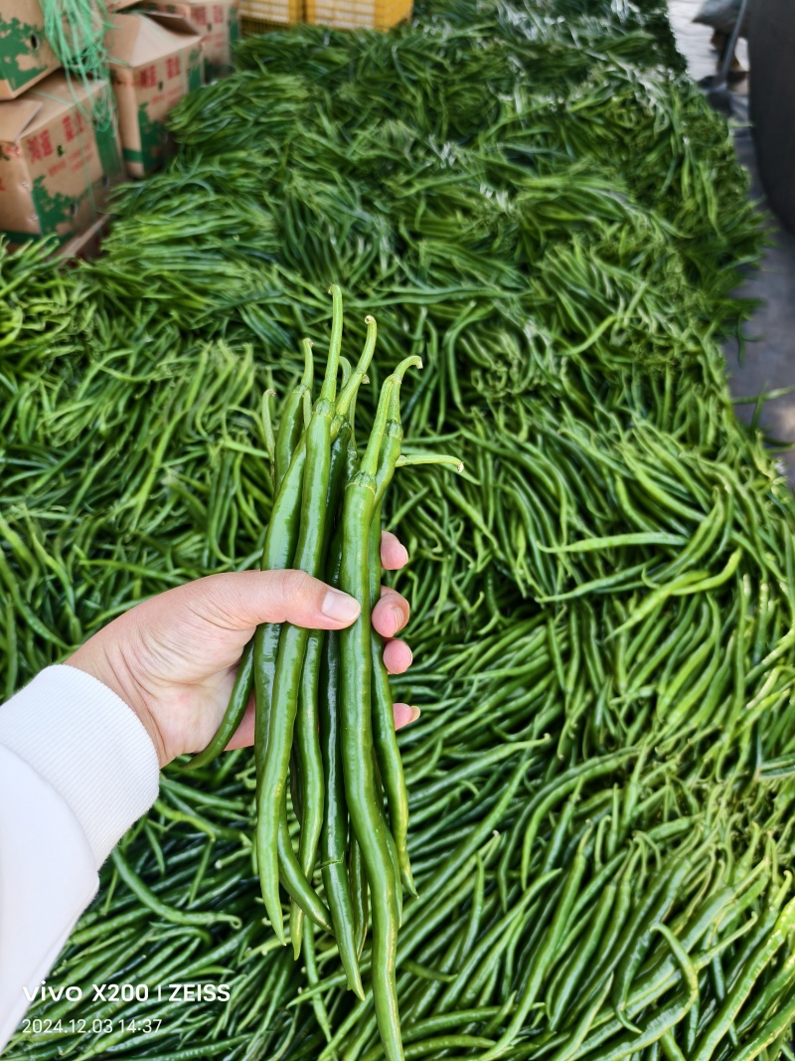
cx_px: 398
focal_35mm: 23
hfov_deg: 58.9
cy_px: 530
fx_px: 704
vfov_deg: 73.9
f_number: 1.57
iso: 72
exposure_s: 1/179
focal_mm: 5.6
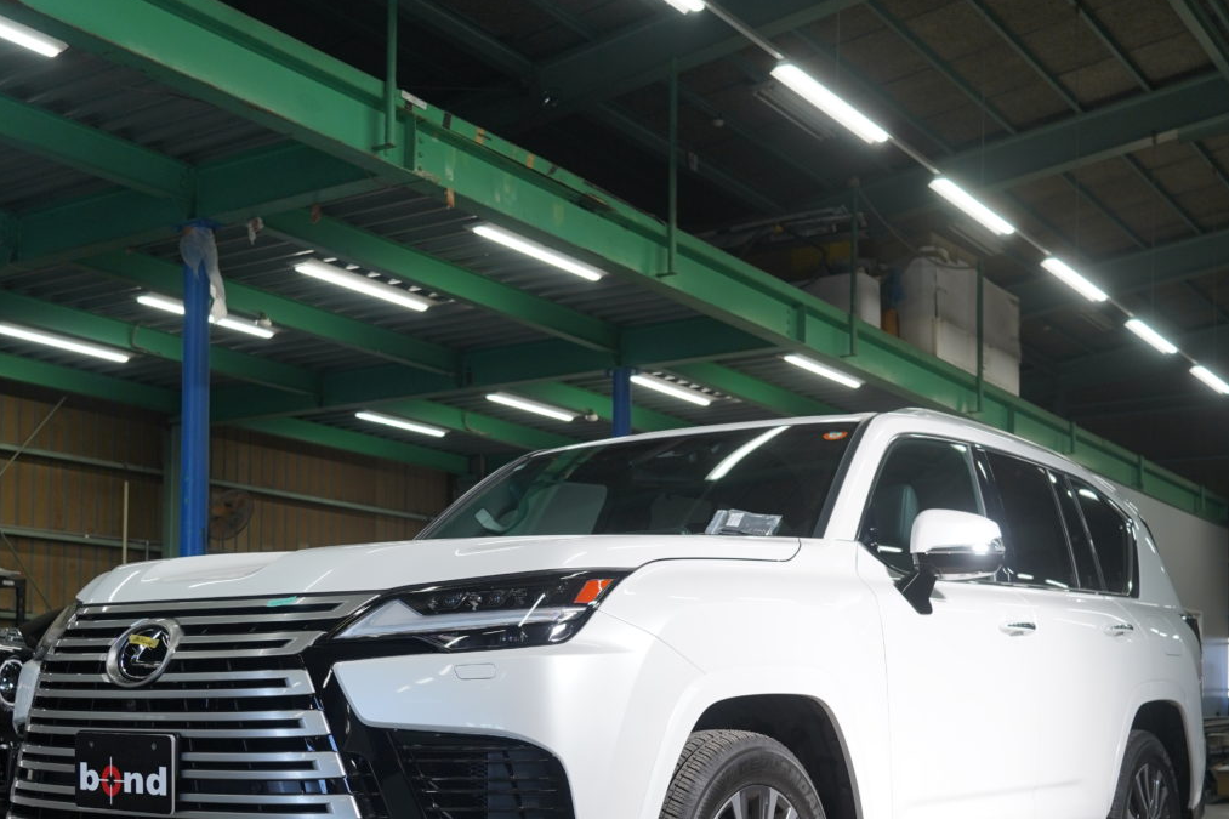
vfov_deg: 28.0
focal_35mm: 47
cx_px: 616
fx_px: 1604
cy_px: 673
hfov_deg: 41.9
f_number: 4.5
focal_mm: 31
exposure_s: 1/60
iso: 400
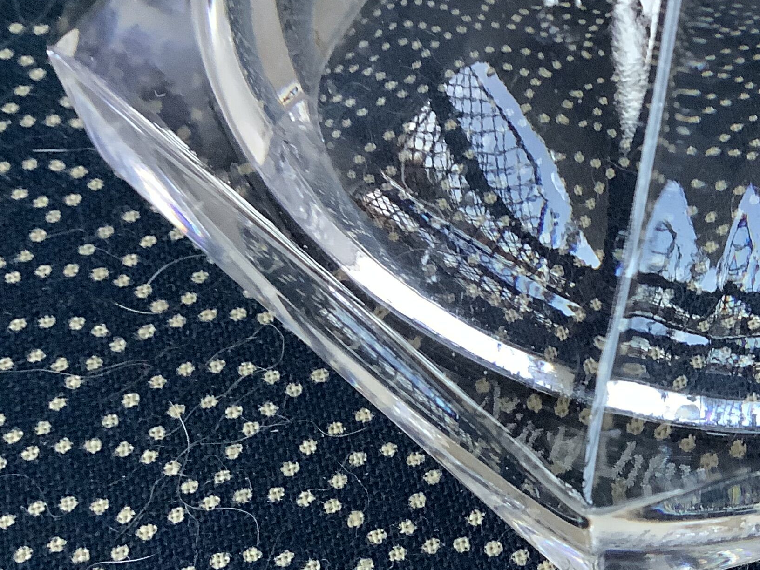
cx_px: 685
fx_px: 1361
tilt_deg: -59.1
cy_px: 400
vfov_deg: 23.5
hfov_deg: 29.9
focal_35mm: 62
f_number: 2.4
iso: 400
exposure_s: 1/33
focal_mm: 3.3
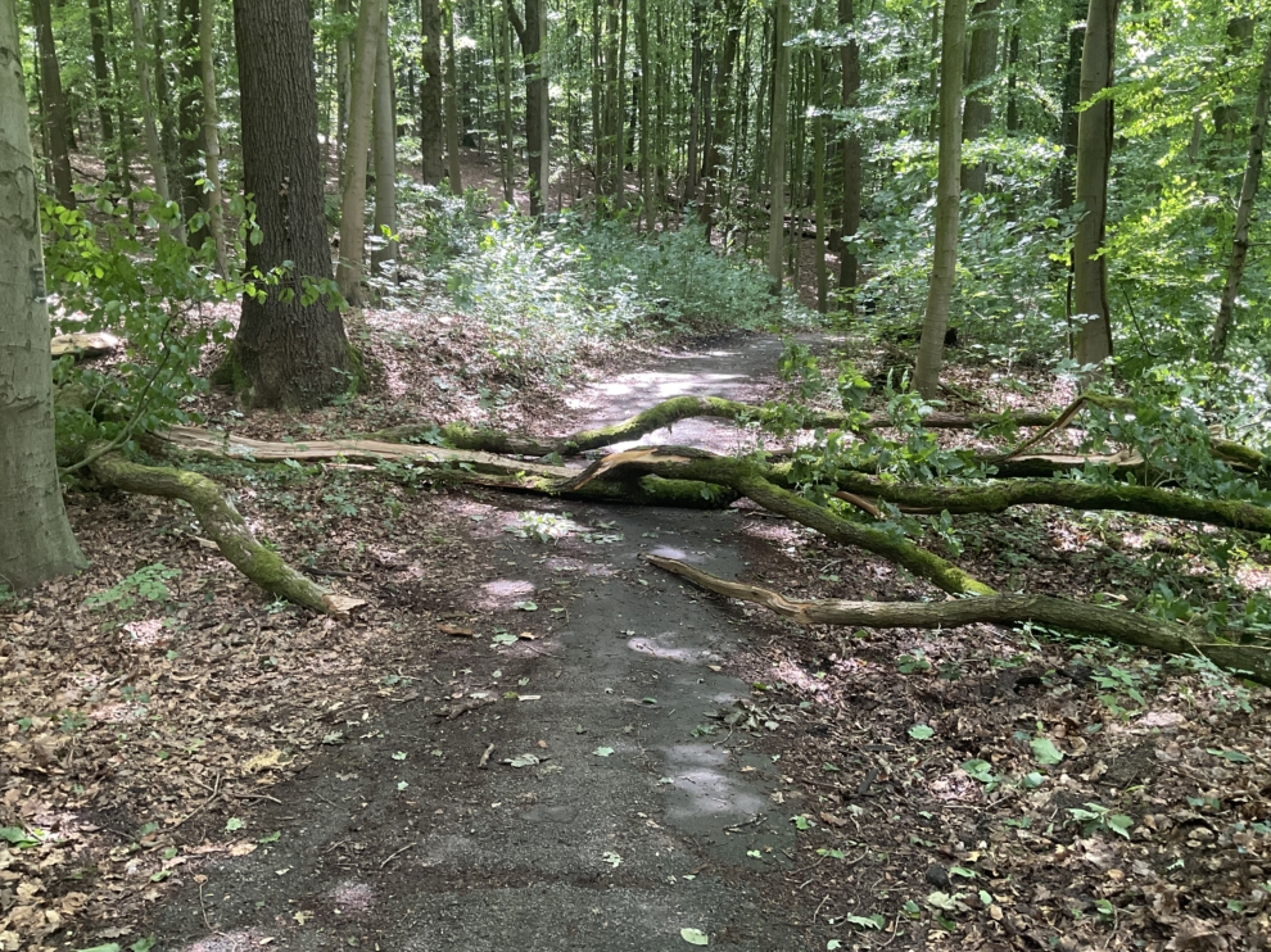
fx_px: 1101
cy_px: 472
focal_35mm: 30
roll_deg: +2.0
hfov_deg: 60.0
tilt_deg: -13.1
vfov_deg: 46.8
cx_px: 652
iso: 80
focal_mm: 3
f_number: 1.8
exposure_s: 1/60
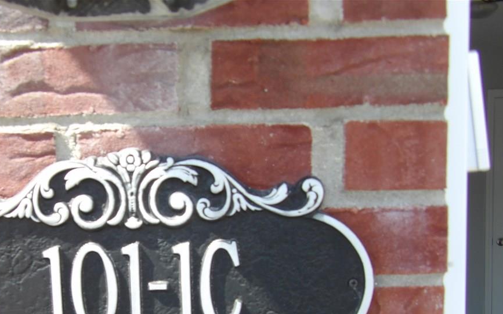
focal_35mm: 61
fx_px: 836
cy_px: 278
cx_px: 149
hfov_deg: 33.0
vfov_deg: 20.9
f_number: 3.7
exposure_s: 1/169
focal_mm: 7
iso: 100
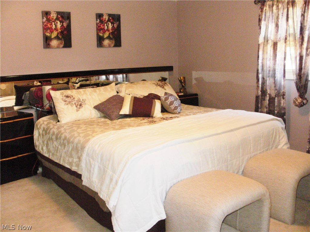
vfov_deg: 39.7
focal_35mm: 36
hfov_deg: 51.4
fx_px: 322
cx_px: 155
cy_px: 116
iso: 400
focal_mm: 6.3
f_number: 3.5
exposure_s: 1/30
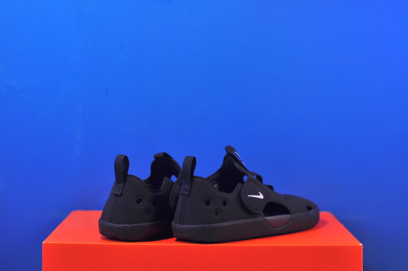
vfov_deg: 18.1
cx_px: 204
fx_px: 849
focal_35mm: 75
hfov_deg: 27.0
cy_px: 136
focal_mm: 50
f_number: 2.5
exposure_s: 1/320
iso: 250
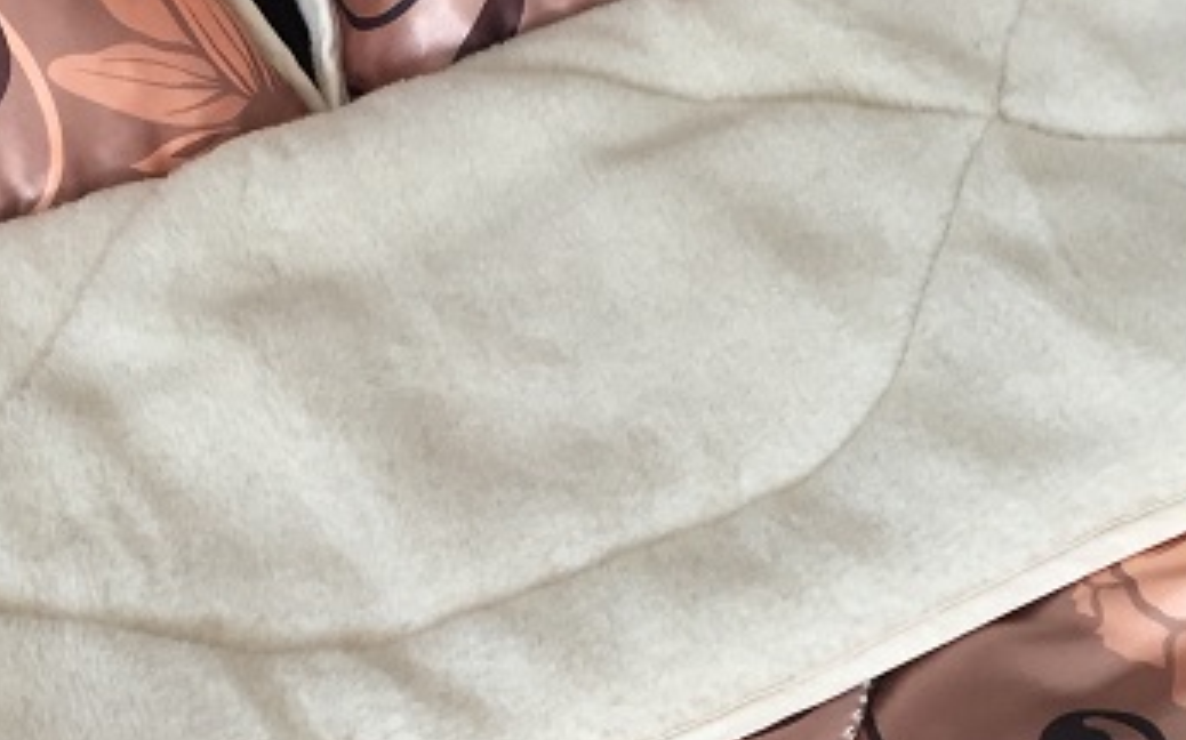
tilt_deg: -42.4
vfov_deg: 18.3
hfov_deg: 28.9
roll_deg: +9.6
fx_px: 2294
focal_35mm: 71
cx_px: 470
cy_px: 353
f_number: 2.2
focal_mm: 4.15
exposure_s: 1/33
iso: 100
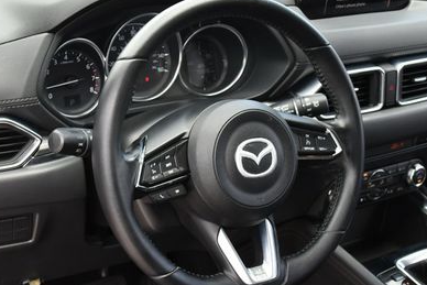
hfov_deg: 30.4
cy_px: 141
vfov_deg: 20.6
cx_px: 250
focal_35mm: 66
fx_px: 783
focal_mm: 20
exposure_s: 1/250
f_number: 4.5
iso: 400
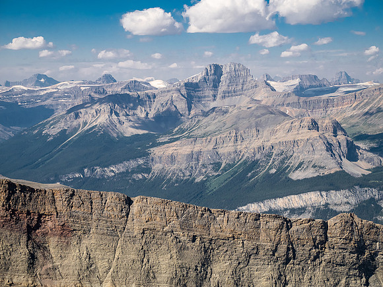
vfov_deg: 22.9
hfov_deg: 30.3
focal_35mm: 64
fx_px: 708
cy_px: 144
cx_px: 192
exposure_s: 1/320
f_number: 8
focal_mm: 32
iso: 200
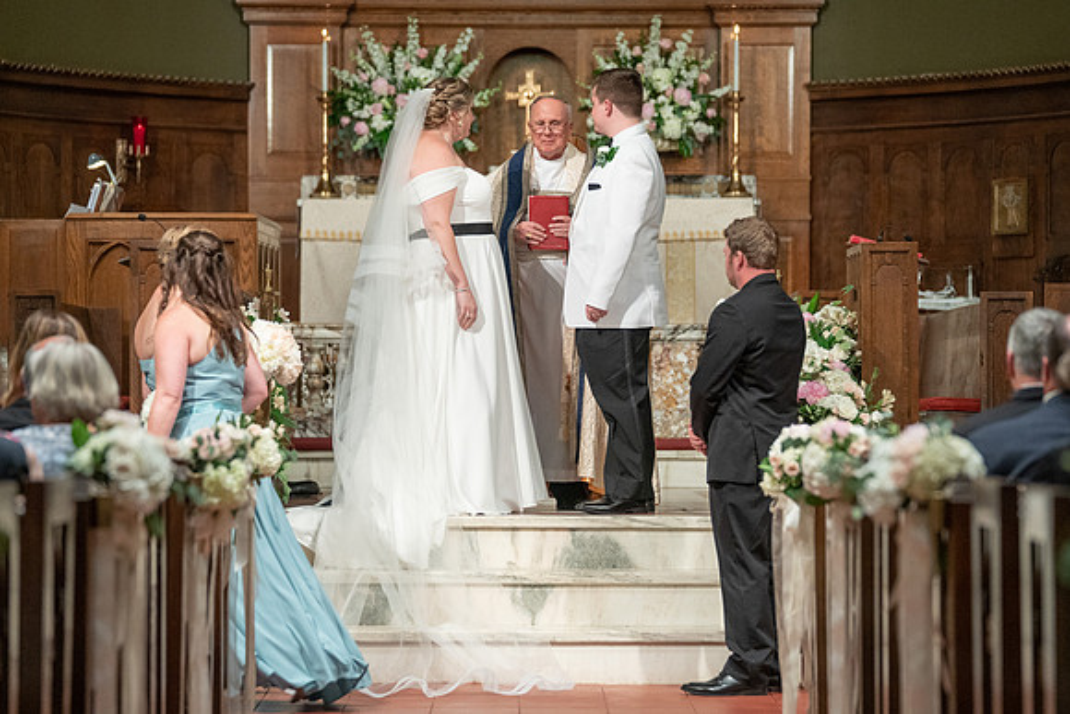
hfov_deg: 13.9
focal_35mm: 148
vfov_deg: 9.3
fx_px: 4396
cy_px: 369
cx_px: 547
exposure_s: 1/200
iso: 2000
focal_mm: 136
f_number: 3.2
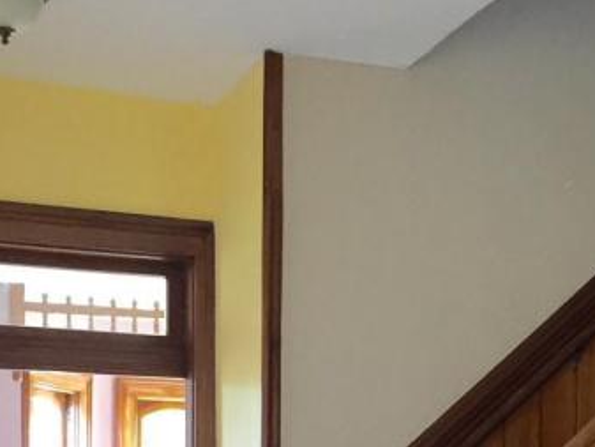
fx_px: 1513
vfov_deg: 16.0
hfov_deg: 22.0
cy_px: 562
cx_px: 477
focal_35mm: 88
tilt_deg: -1.3
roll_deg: -1.1
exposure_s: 1/30
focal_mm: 4.15
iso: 100
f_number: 2.2
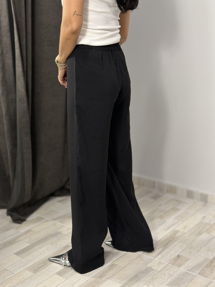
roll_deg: +0.5
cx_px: 108
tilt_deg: -14.4
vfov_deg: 39.7
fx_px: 398
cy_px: 144
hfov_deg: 30.3
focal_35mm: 48
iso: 160
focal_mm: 6.86
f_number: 1.78
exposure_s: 1/50
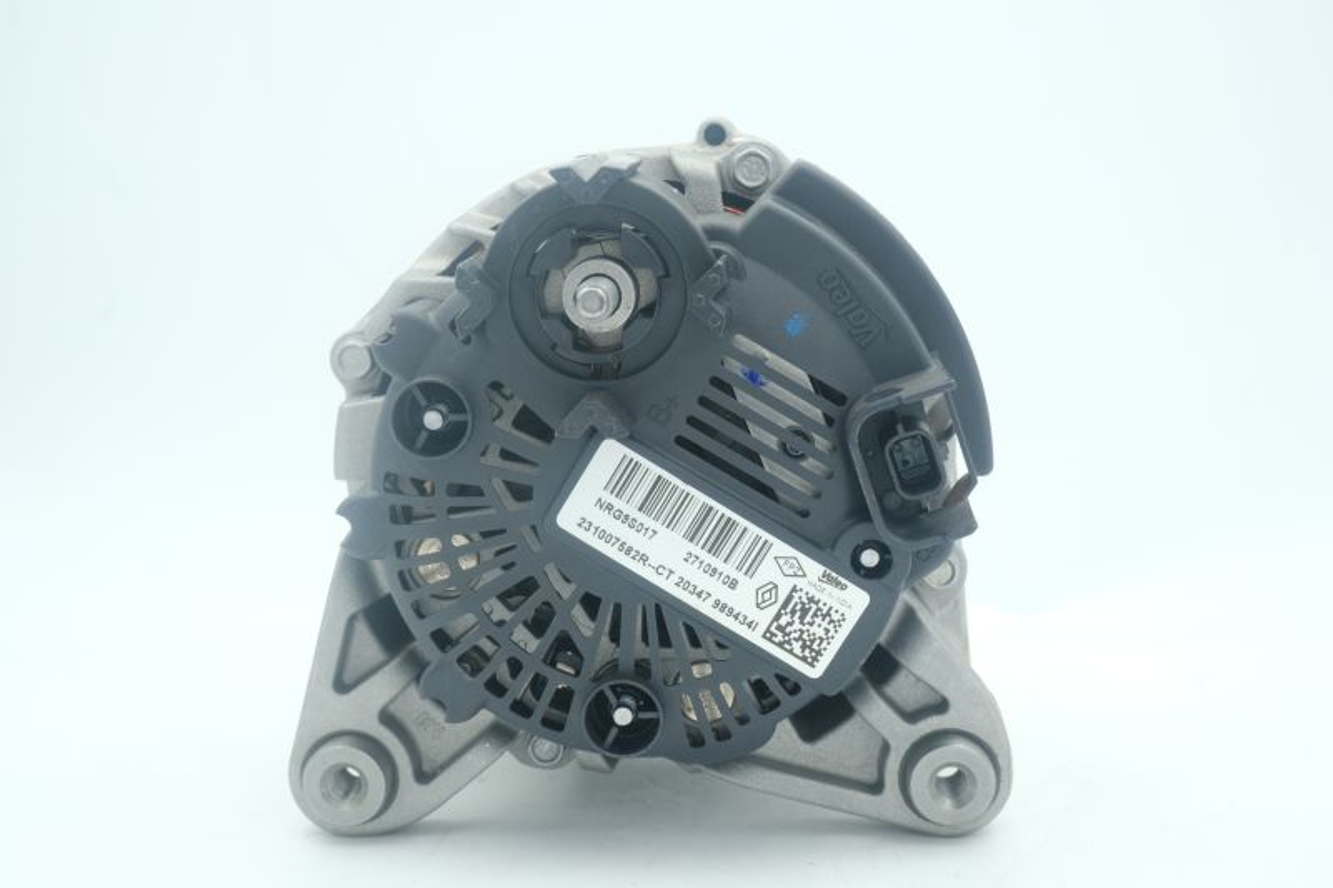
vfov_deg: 27.0
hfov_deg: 39.6
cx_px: 666
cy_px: 444
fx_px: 1851
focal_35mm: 50
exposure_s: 1/20
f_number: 11
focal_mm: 33.3
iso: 200
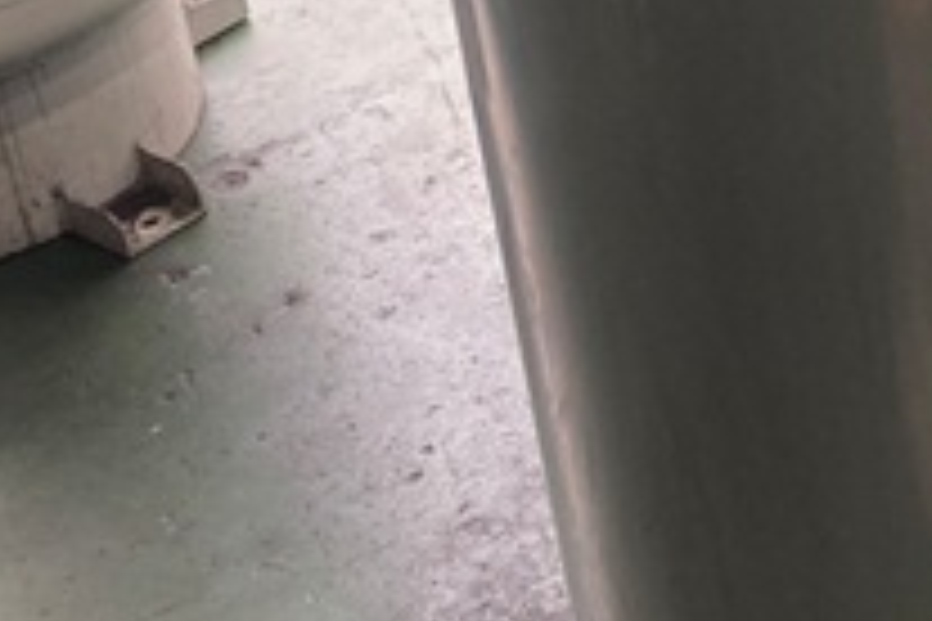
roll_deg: +2.3
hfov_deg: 20.8
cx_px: 1180
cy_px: -225
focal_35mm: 90
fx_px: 2330
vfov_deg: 14.4
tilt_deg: -26.5
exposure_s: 1/60
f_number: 1.8
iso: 125
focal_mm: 3.99
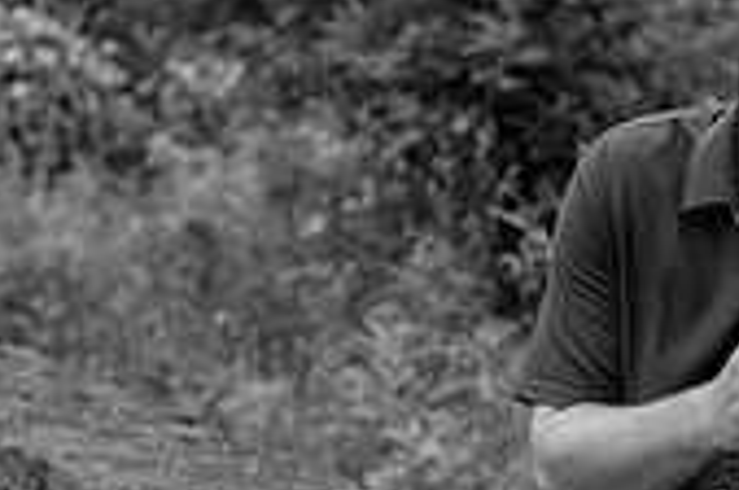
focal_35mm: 197
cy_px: 357
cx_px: 710
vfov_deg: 6.9
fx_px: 4036
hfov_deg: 10.4
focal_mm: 50
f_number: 3.2
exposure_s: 1/500
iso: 250
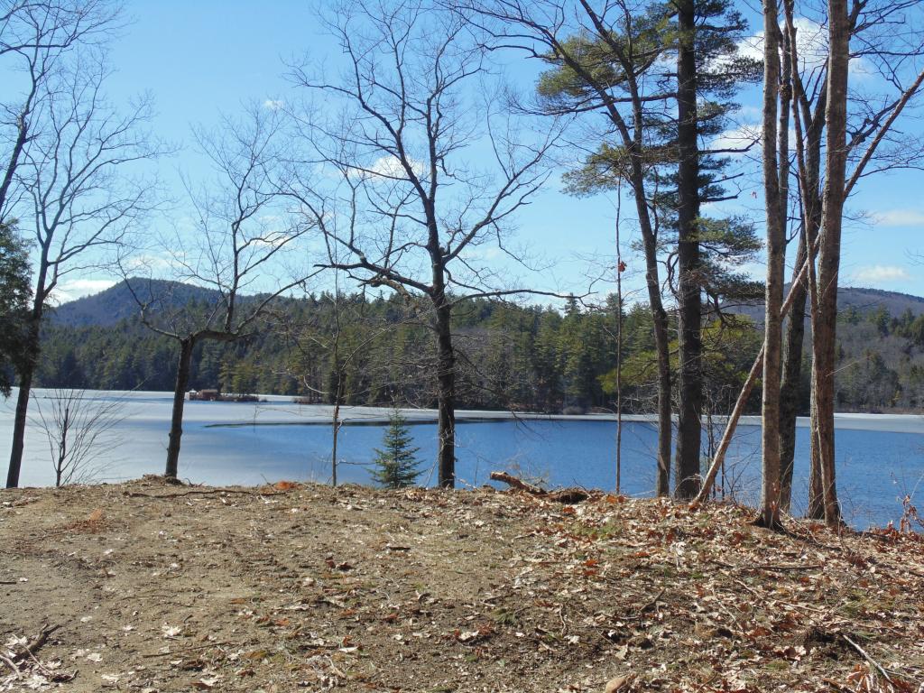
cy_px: 346
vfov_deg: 27.5
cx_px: 462
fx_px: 1415
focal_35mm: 53
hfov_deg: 36.2
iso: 80
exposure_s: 1/800
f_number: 3.9
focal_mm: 9.5
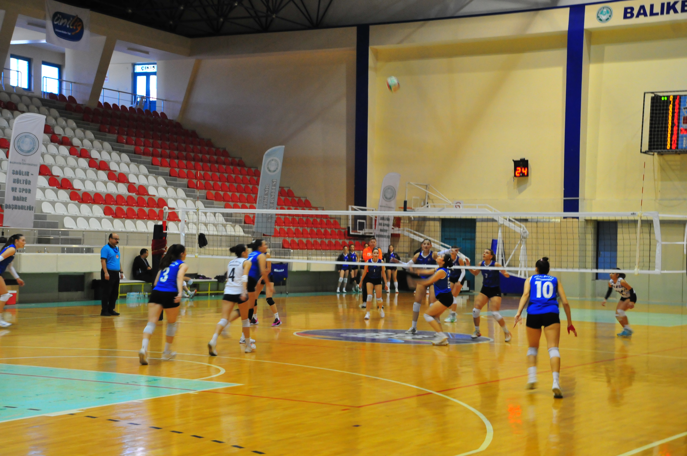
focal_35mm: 66
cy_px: 228
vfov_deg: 20.6
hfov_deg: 30.5
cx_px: 344
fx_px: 1258
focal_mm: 44
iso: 1250
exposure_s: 1/30
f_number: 5
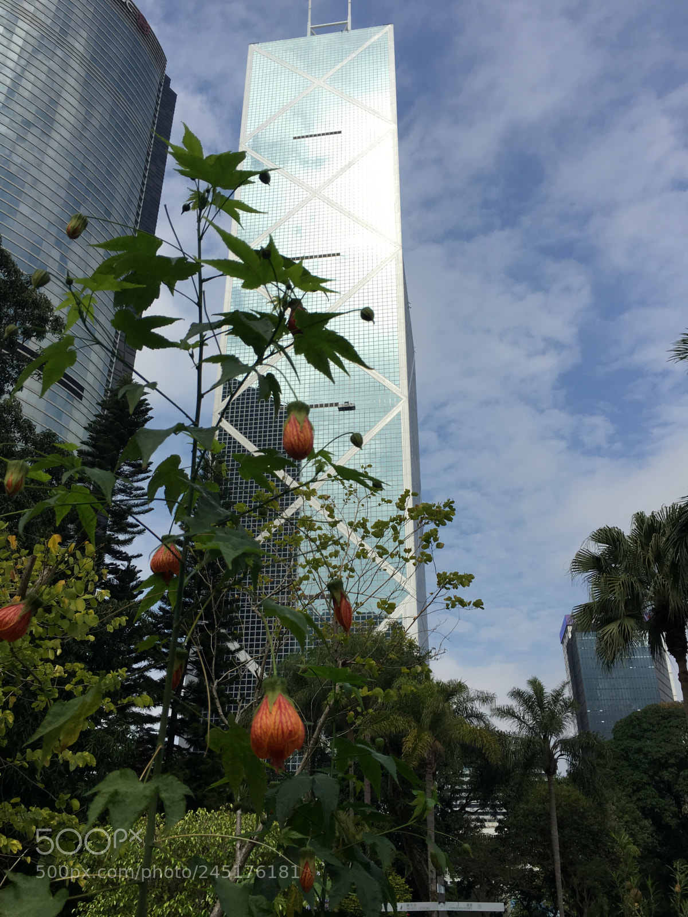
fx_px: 769
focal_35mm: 29
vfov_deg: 61.7
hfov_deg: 48.2
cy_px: 458
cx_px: 344
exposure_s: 1/1538
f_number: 2.2
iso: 25
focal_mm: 4.15
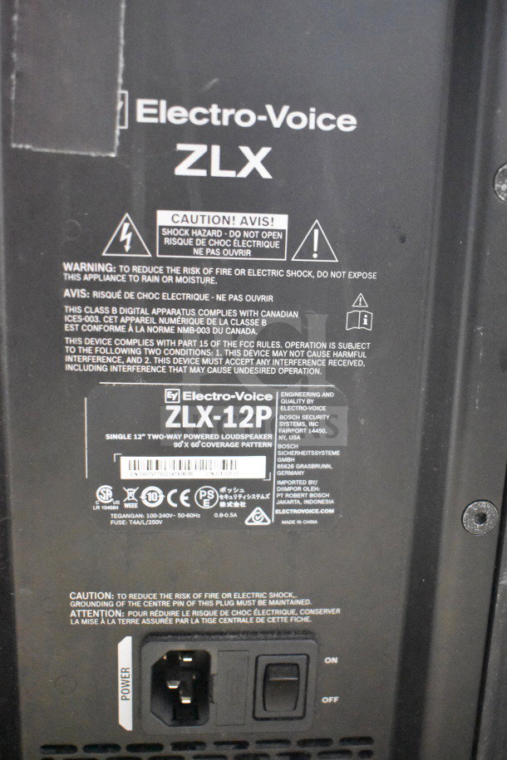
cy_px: 380
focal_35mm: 40
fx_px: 855
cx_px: 254
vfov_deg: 47.9
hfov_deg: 33.0
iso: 14400
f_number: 4
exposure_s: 1/40
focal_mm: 27
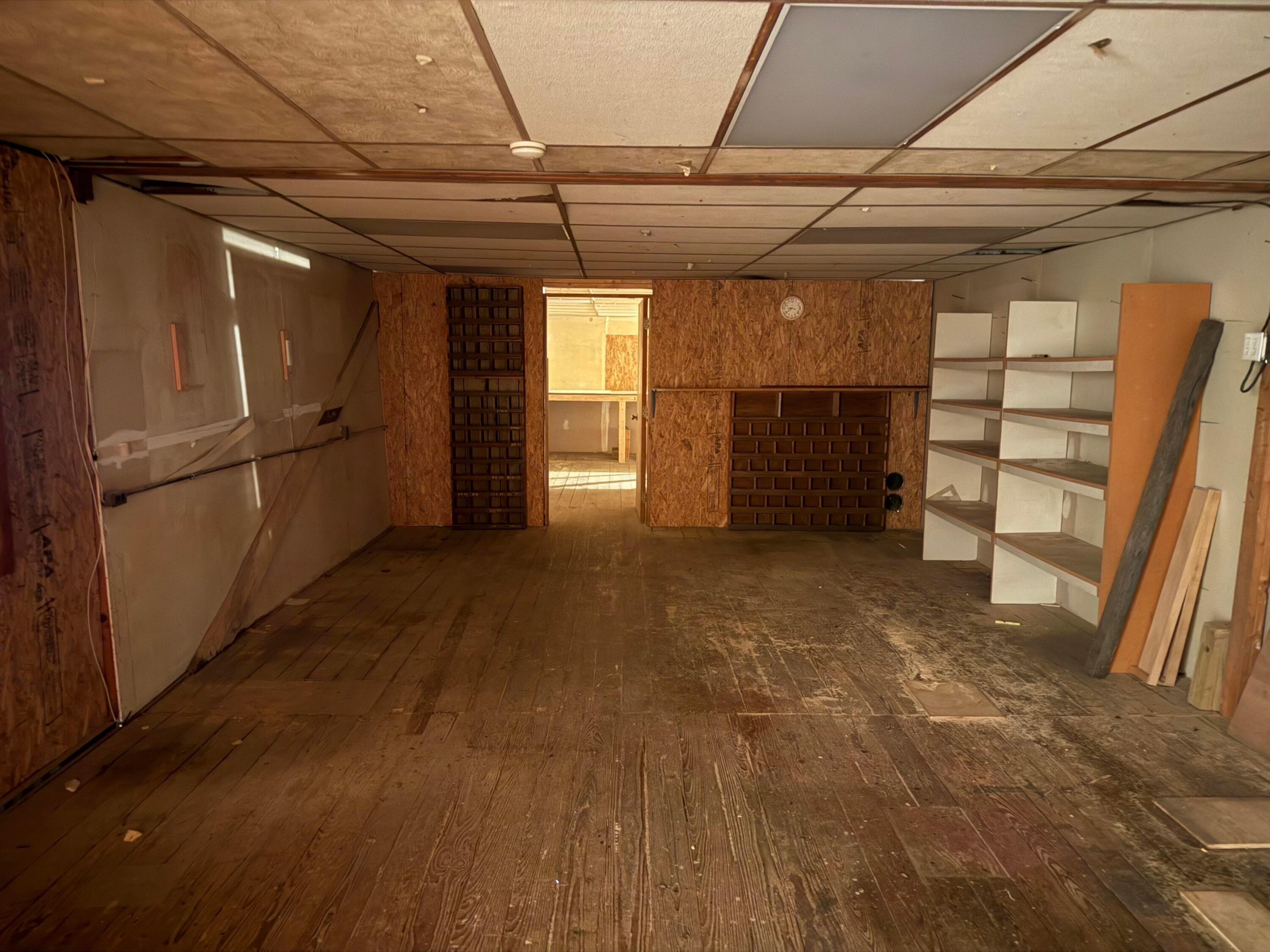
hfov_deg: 71.6
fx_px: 881
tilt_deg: -8.1
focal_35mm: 24
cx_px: 635
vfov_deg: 56.8
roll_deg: -1.1
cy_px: 476
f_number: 1.78
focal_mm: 6.76
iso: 1600
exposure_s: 1/2
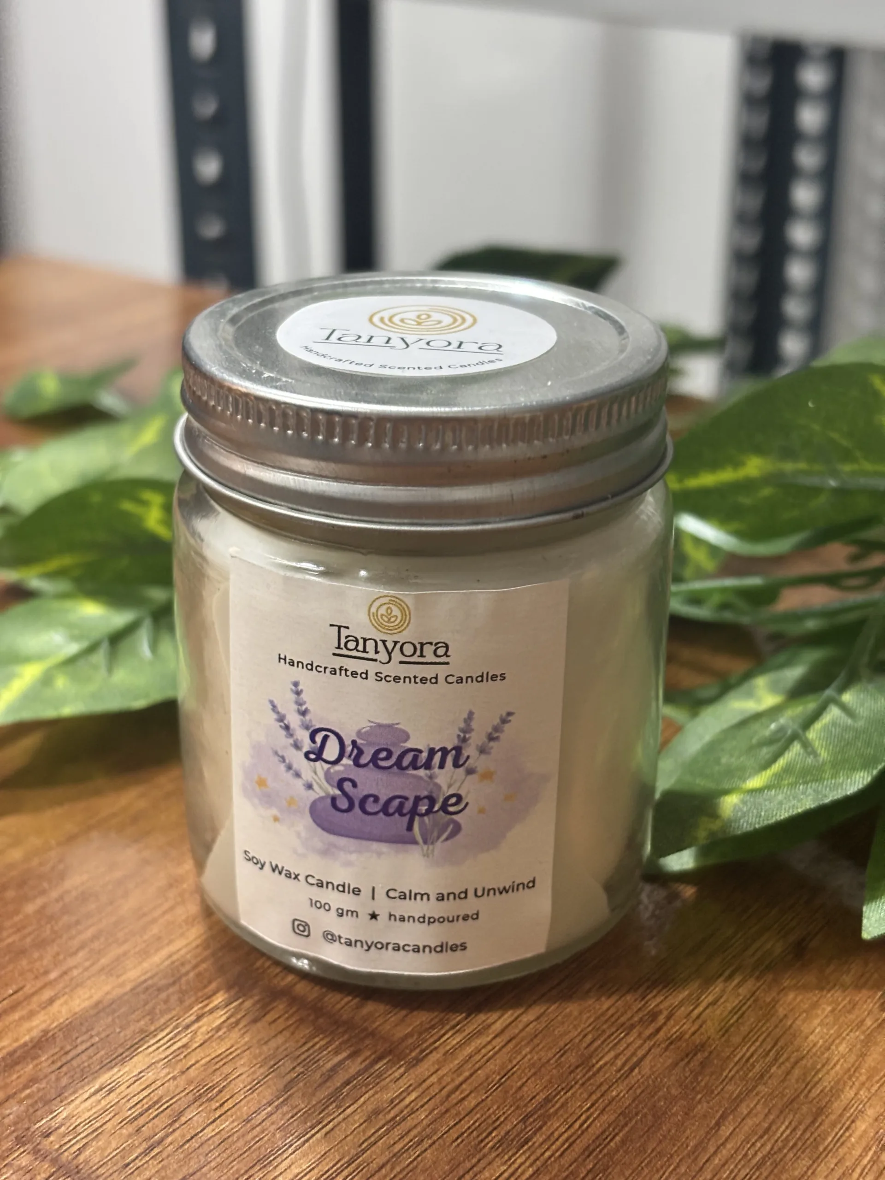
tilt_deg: -24.5
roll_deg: -1.1
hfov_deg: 28.0
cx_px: 442
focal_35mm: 52
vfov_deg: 36.8
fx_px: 1773
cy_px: 590
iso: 320
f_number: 1.6
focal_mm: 5.96
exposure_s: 1/33
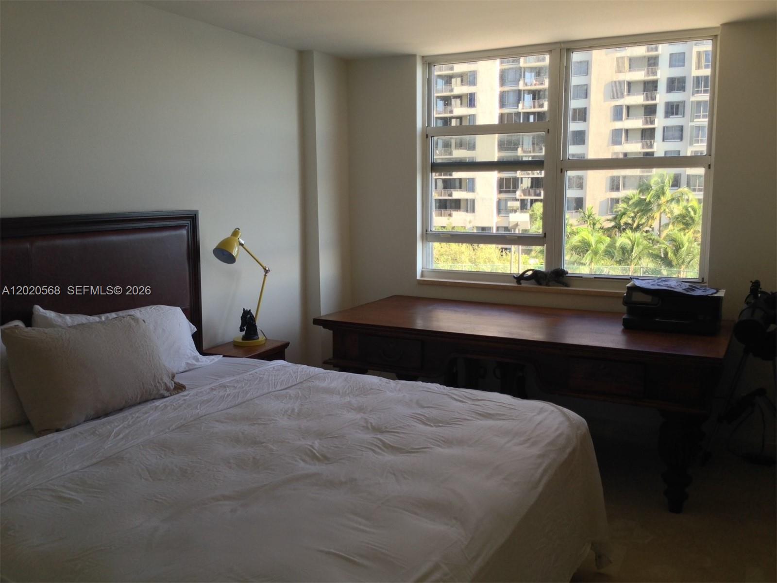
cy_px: 292
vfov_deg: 42.9
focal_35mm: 33
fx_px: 741
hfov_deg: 55.4
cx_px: 388
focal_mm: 4.12
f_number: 2.4
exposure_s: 1/60
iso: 50
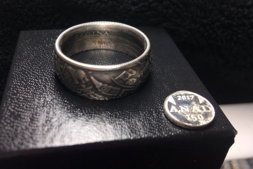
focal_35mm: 34
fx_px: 239
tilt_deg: -39.5
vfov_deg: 38.9
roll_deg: -2.6
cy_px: 76
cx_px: 111
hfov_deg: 55.6
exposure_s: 1/120
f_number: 2.2
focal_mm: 4.15
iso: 25
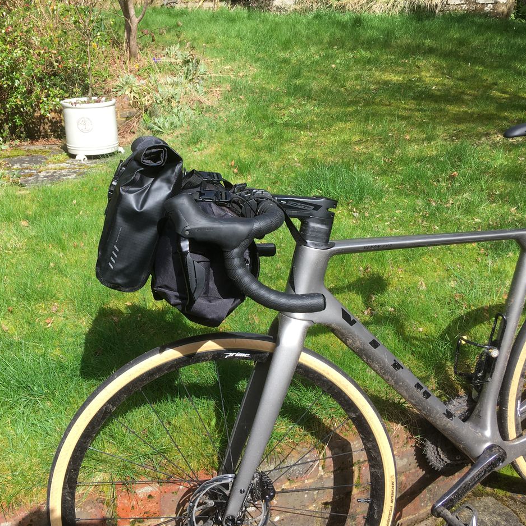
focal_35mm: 35
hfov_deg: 46.9
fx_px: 602
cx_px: 202
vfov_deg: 47.2
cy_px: 267
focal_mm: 4.15
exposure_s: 1/769
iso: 25
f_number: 2.2
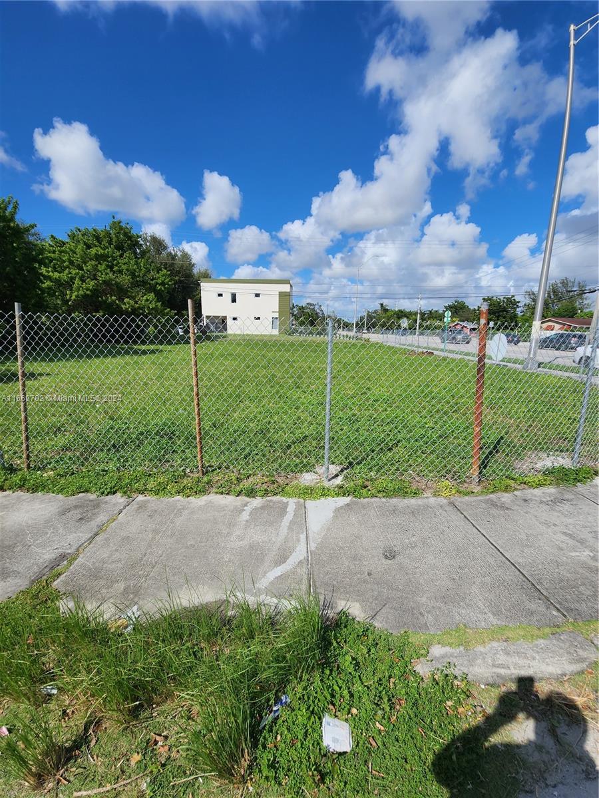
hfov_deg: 89.9
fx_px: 300
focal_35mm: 13
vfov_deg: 106.2
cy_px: 399
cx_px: 300
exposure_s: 1/3988
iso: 50
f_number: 2.2
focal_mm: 2.2
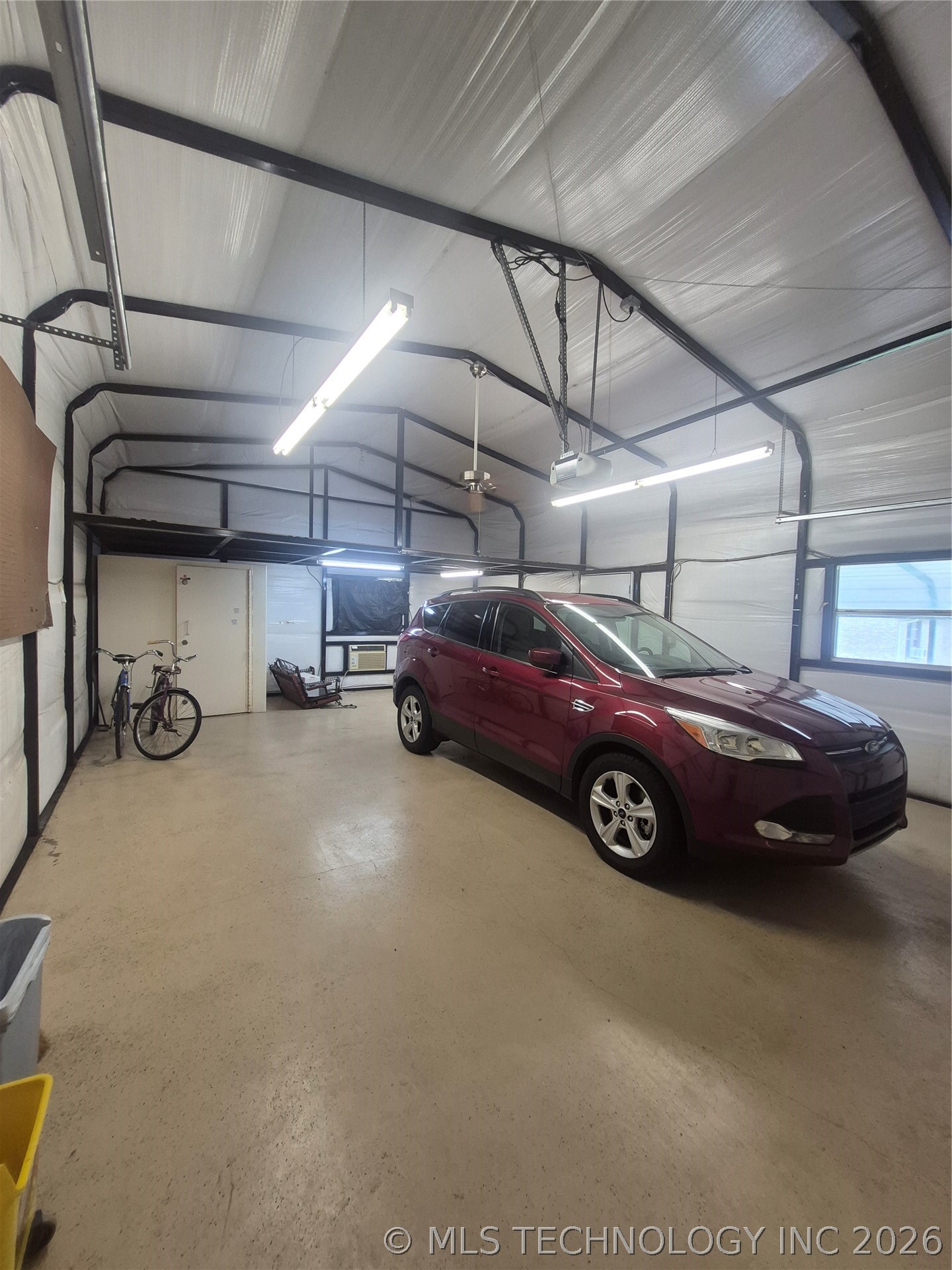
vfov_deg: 106.2
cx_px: 476
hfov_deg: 89.9
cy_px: 635
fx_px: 477
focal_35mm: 13
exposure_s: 1/60
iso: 125
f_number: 2.2
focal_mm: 1.74
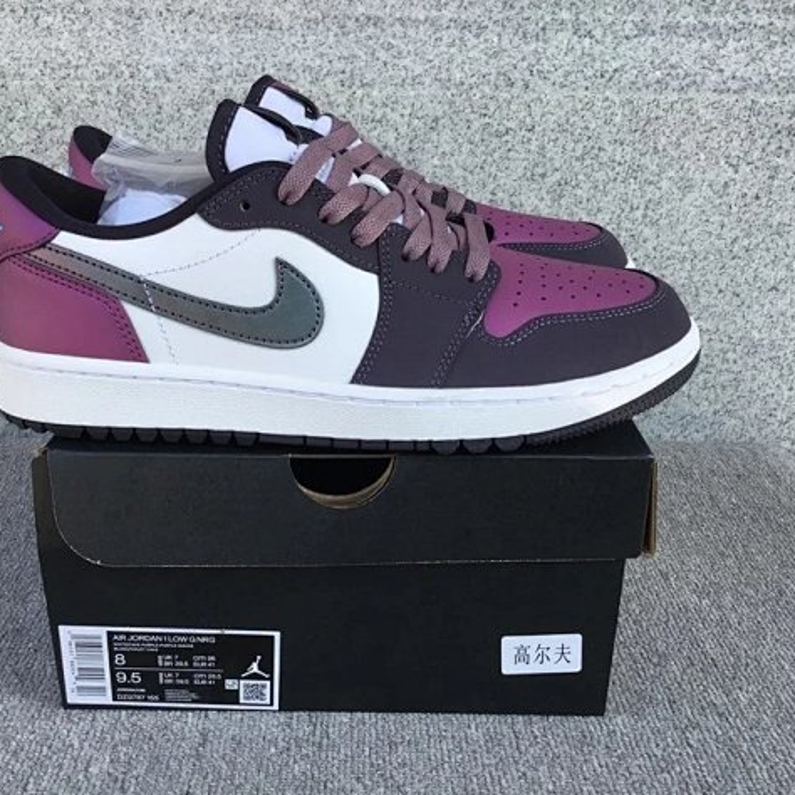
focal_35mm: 37
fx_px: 961
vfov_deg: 44.9
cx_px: 369
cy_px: 398
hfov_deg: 44.9
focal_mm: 3.3
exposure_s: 1/284
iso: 25
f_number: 2.4
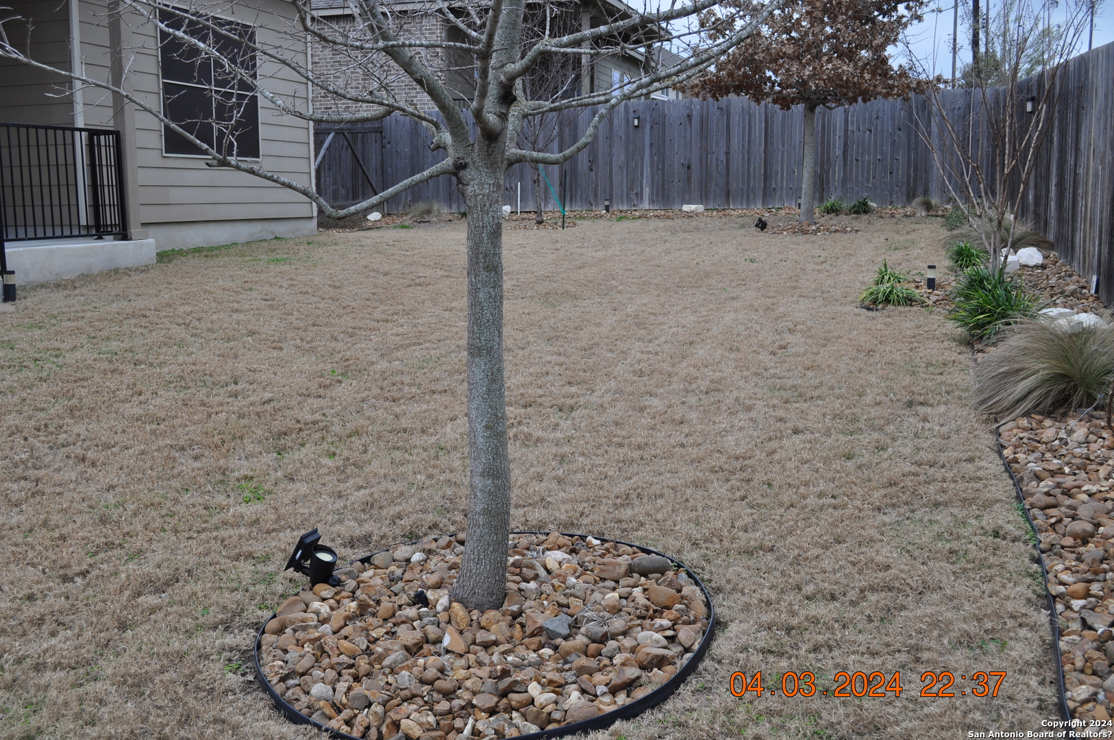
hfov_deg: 53.2
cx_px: 557
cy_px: 370
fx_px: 1113
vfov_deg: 36.8
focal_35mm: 36
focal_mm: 24
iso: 200
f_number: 6.3
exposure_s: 1/160
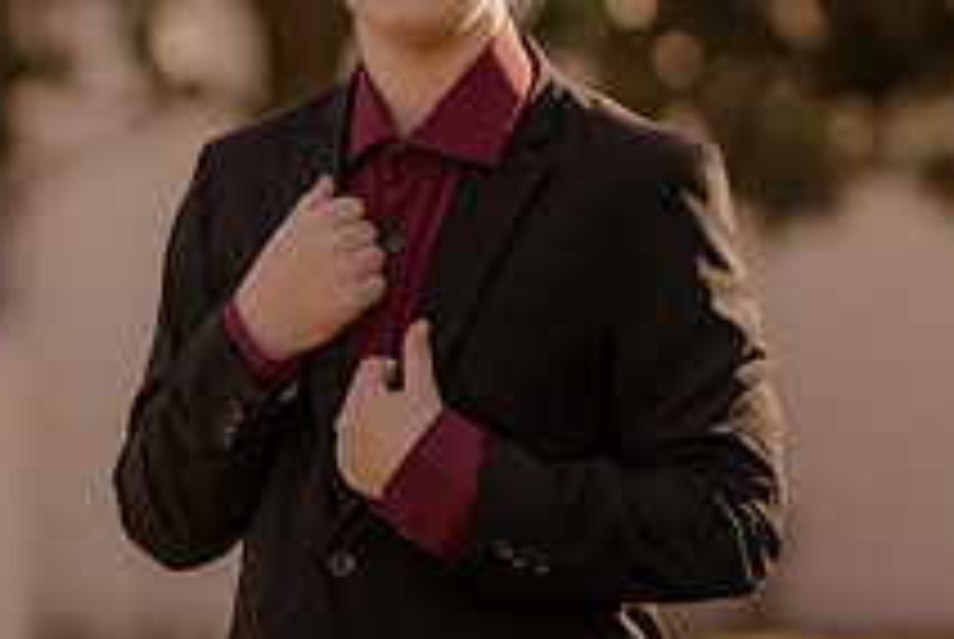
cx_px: 396
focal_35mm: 269
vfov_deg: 5.1
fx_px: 7138
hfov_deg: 7.6
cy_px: 220
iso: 200
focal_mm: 85
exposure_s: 1/2000
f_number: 1.4
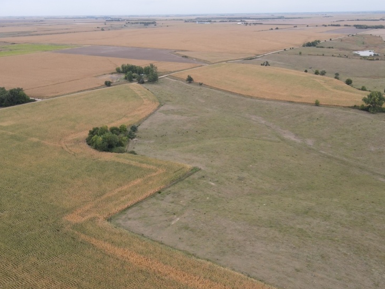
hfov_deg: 53.8
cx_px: 211
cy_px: 186
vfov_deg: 41.4
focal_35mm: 34
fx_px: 378
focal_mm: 4.5
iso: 100
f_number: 2.8
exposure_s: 1/160
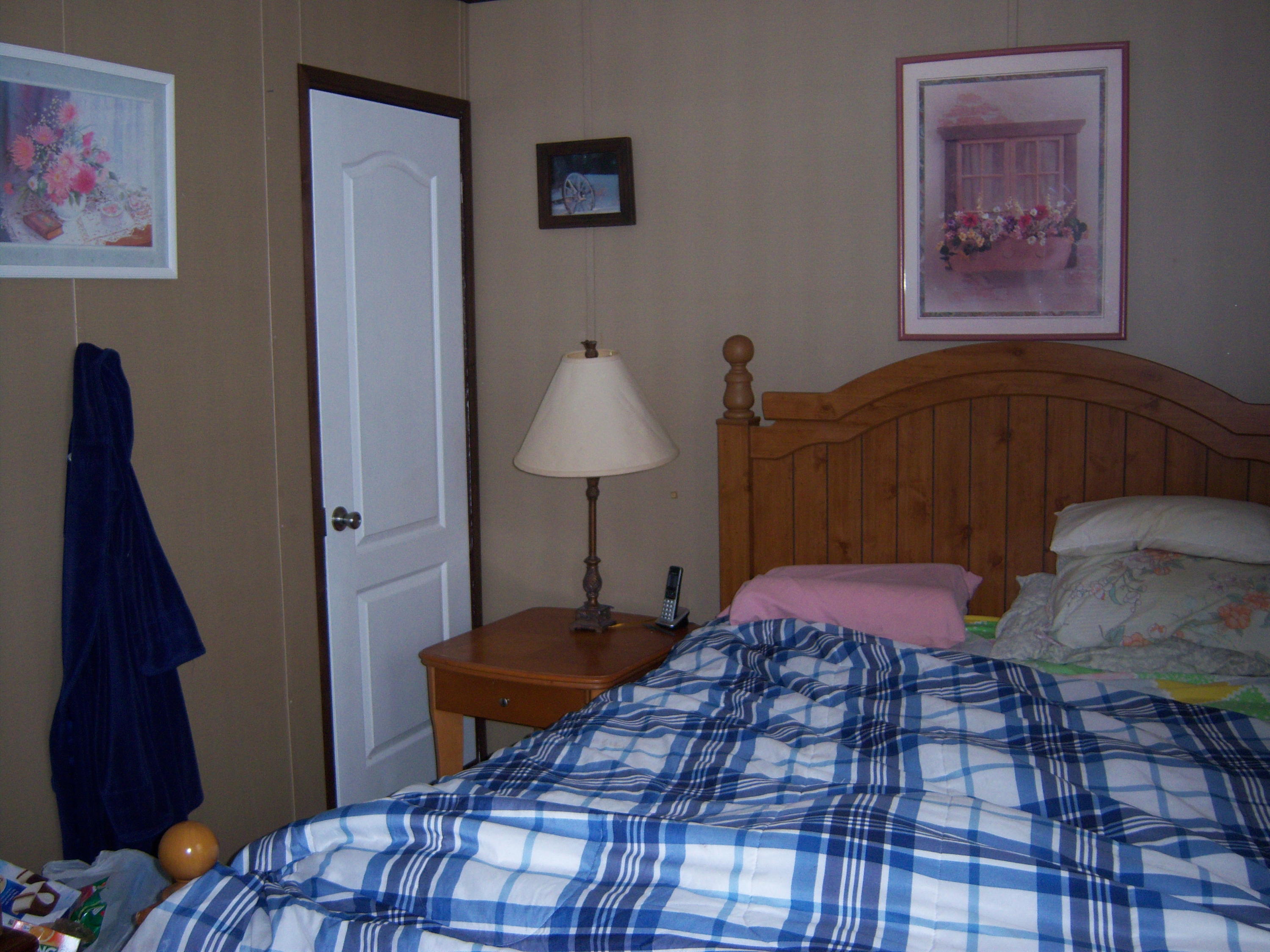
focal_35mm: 36
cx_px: 635
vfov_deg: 39.7
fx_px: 1321
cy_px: 476
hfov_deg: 51.4
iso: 160
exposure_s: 1/60
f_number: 2.8
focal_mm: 7.5
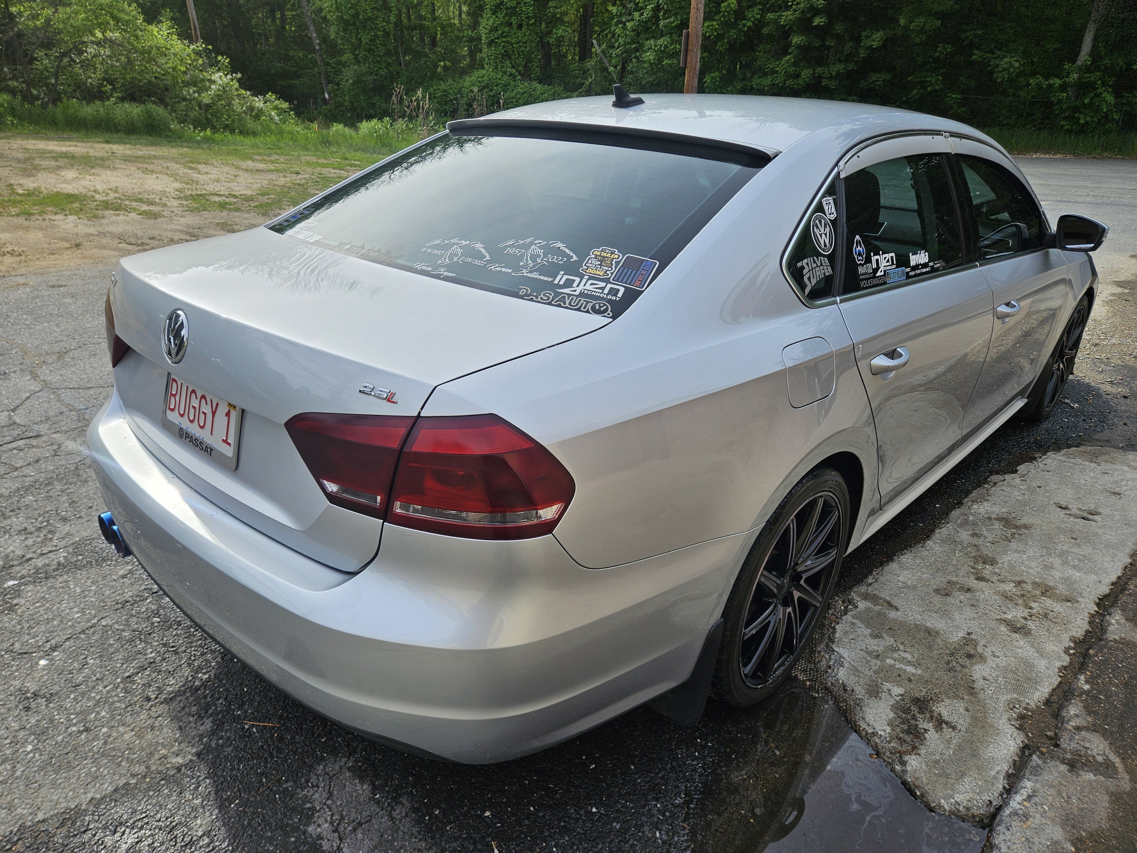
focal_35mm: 23
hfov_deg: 73.9
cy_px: 426
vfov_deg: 58.9
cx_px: 568
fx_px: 755
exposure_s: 1/1160
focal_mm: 5.4
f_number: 1.8
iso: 25
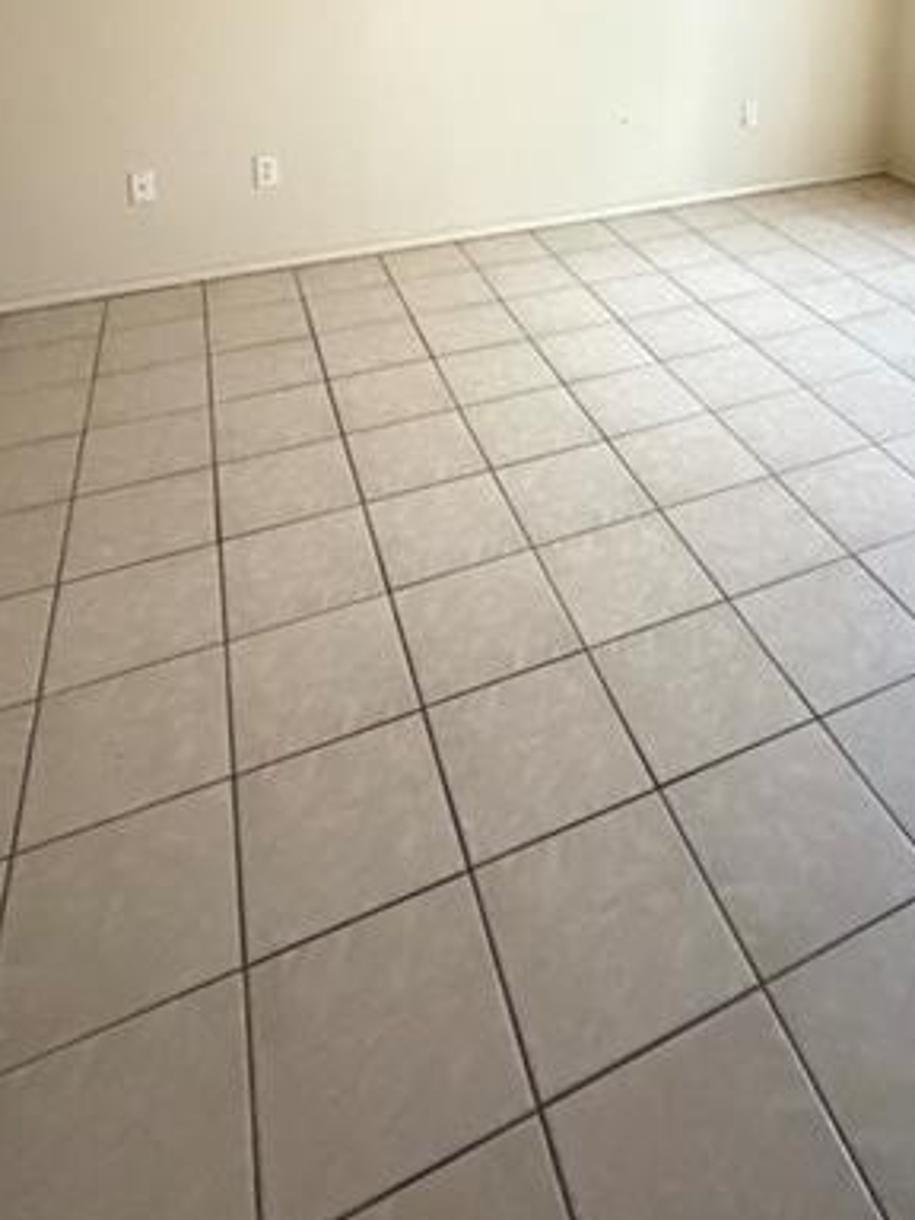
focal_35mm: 28
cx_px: 632
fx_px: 987
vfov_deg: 51.8
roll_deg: +0.5
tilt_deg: -8.3
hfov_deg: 48.6
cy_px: 22
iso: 1600
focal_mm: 2.22
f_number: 2.2
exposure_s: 1/30
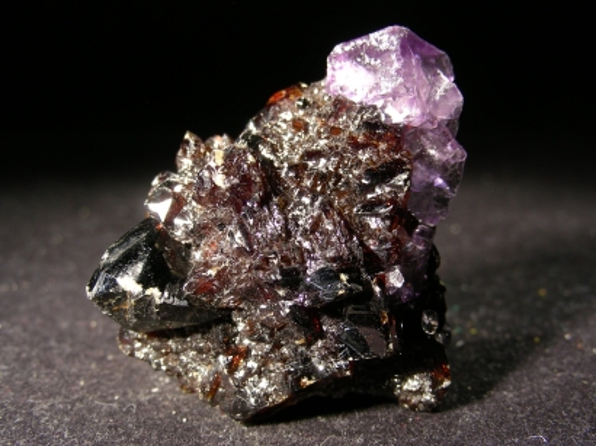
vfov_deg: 32.8
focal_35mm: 44
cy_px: 223
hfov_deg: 43.0
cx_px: 298
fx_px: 757
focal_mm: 7.4
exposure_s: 1/19
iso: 50
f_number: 3.5
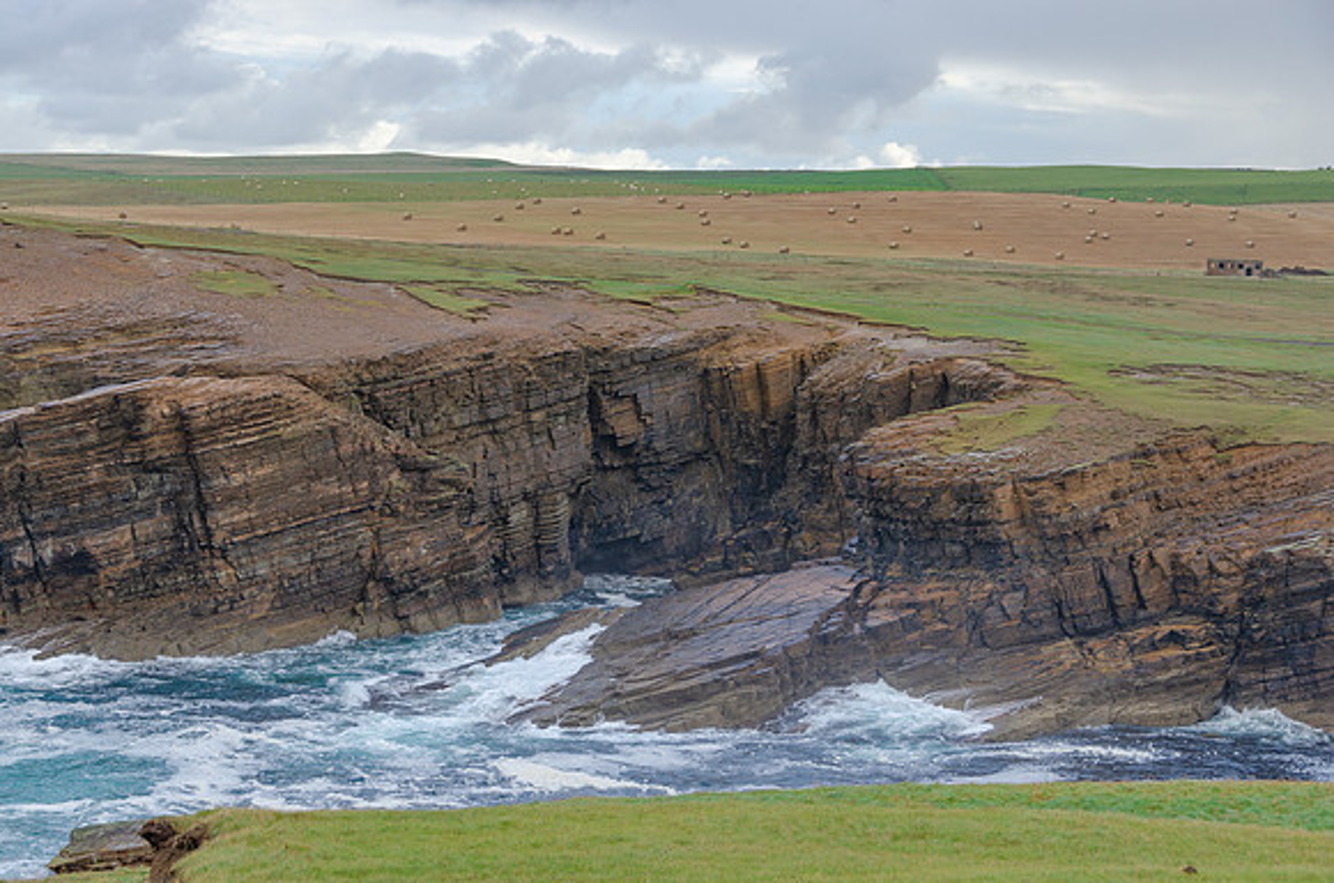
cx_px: 667
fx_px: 3050
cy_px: 442
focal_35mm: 82
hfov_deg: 24.7
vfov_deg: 16.5
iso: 100
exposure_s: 1/125
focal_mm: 55
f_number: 8
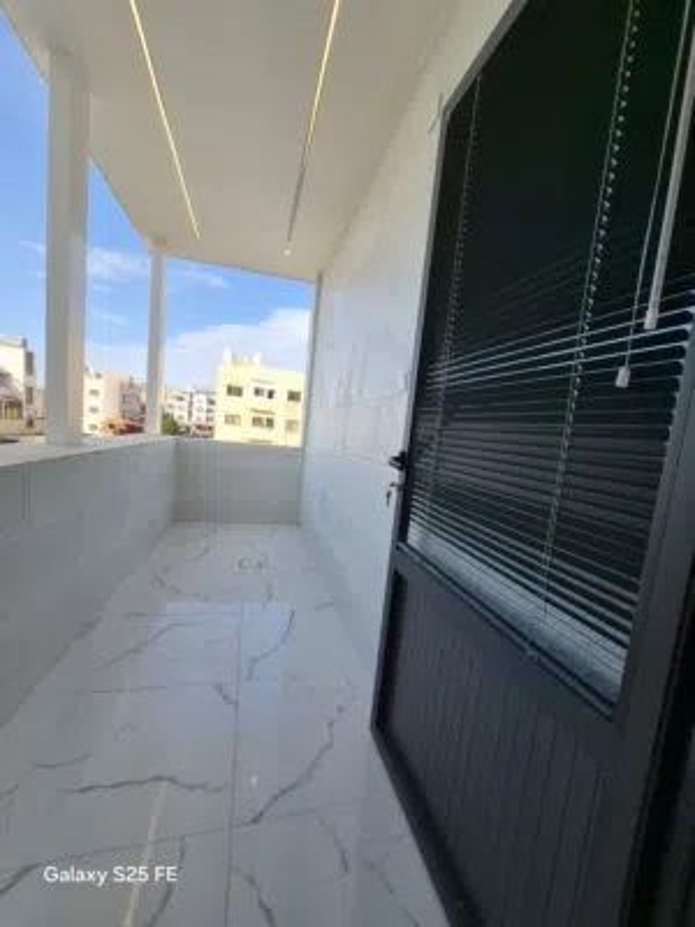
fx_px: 348
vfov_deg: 106.2
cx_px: 348
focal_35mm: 13
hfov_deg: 89.9
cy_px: 464
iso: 40
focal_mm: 1.74
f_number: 2.2
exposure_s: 1/1004
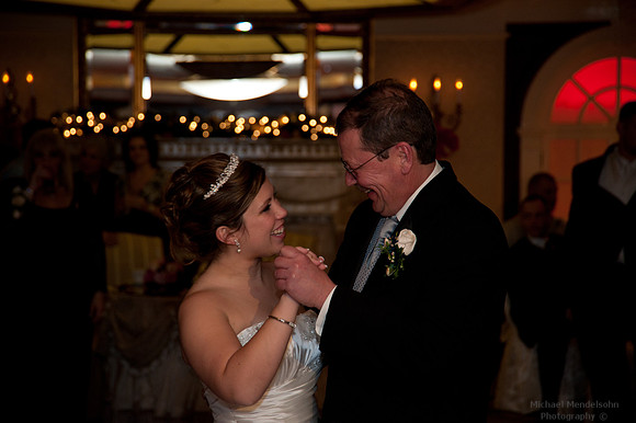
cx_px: 318
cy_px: 212
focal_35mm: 120
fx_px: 2119
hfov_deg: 17.1
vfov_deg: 11.4
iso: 1250
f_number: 5.6
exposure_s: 1/60
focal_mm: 120
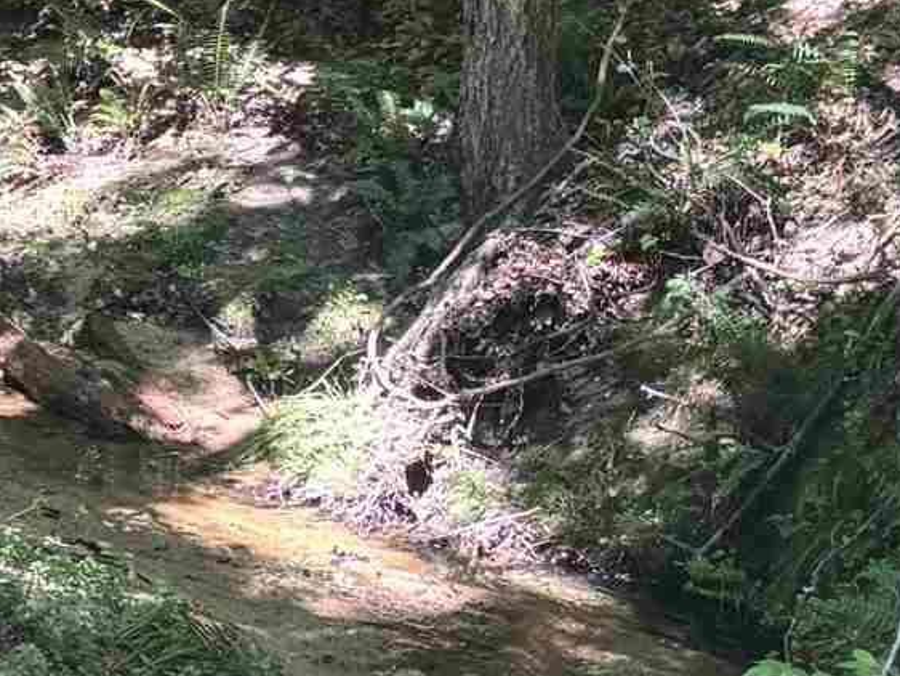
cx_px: -693
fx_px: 3694
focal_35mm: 142
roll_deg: -0.6
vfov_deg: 10.4
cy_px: 240
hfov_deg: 12.7
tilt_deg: -19.6
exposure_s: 1/121
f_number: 1.6
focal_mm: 5.96
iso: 125
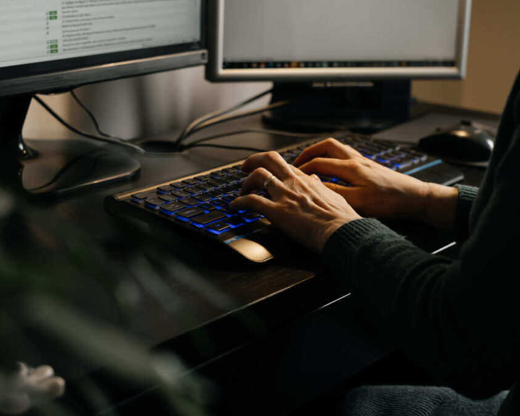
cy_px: 209
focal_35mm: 60
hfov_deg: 31.5
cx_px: 262
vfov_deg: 25.4
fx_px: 923
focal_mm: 35
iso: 640
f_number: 2.8
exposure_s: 1/200
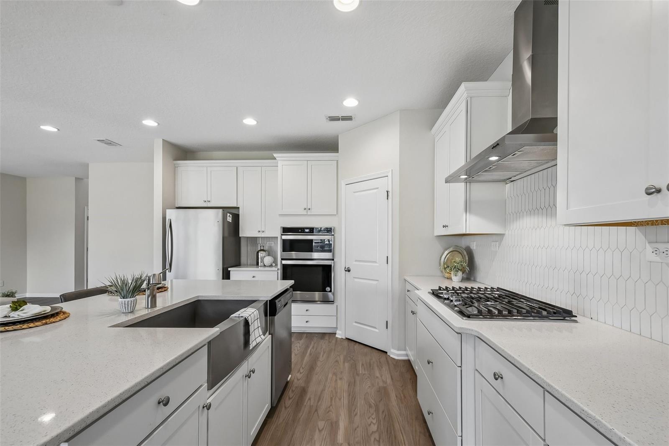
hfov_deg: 100.4
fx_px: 279
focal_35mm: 15
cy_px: 223
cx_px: 334
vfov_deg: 77.3
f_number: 8
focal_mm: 10
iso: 400
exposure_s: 1/25
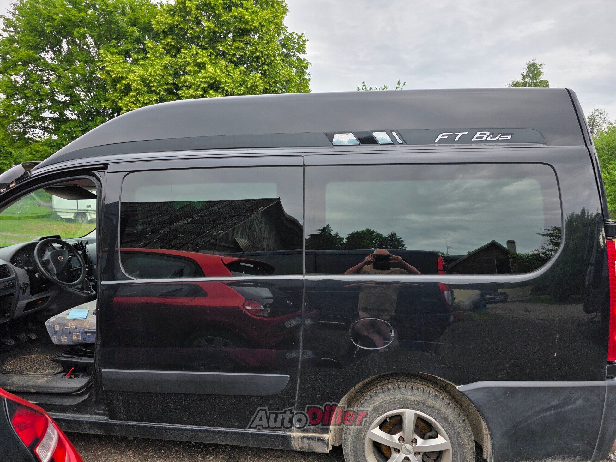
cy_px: 231
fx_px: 409
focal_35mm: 23
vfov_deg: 58.9
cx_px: 308
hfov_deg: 73.9
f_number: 1.7
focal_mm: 6.3
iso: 25
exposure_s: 1/359
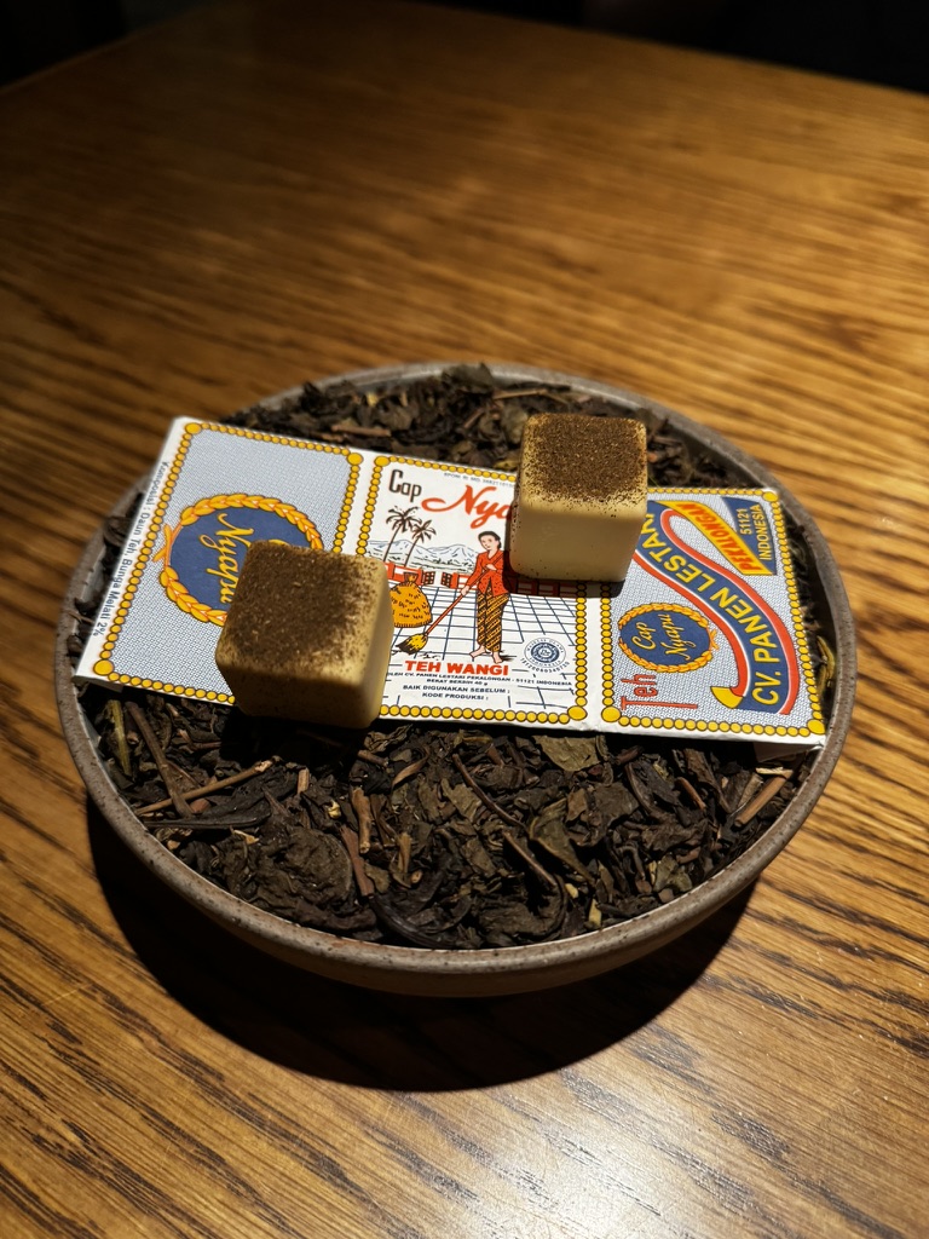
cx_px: 464
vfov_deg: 71.6
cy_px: 620
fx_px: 859
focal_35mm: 24
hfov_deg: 56.8
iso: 640
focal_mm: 6.76
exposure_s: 1/33
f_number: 1.78
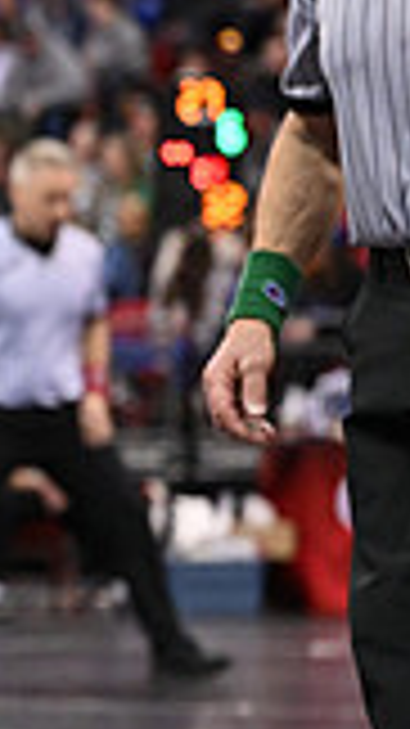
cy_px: 470
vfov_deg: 7.8
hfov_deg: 4.2
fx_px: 5379
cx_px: -752
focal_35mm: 278
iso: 4000
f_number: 3.2
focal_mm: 74
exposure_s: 1/1000
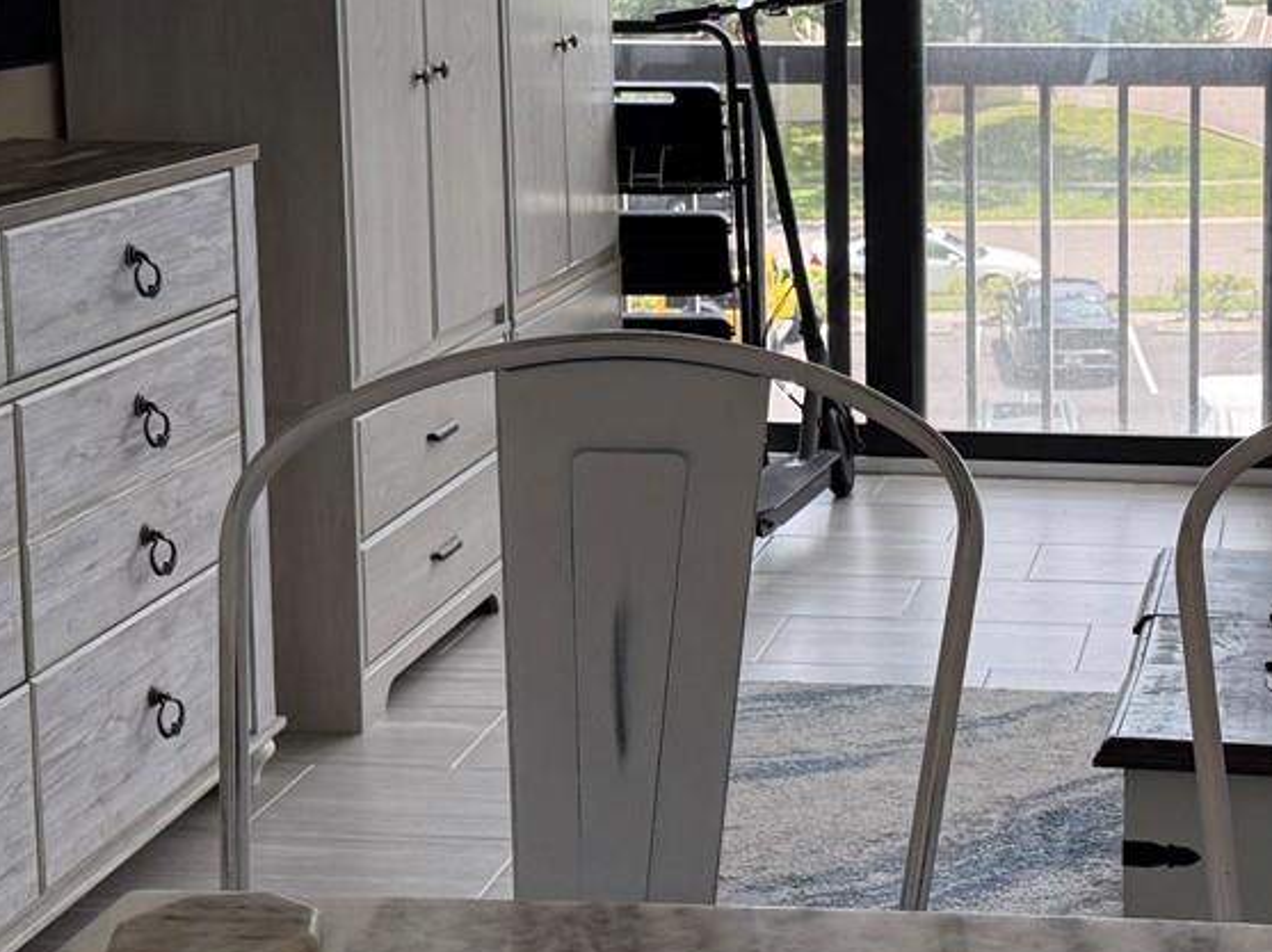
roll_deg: +1.1
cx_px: 1048
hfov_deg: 27.5
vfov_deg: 21.2
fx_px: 2534
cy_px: 308
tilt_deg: -8.5
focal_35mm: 69
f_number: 1.78
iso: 100
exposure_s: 1/539
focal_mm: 6.76
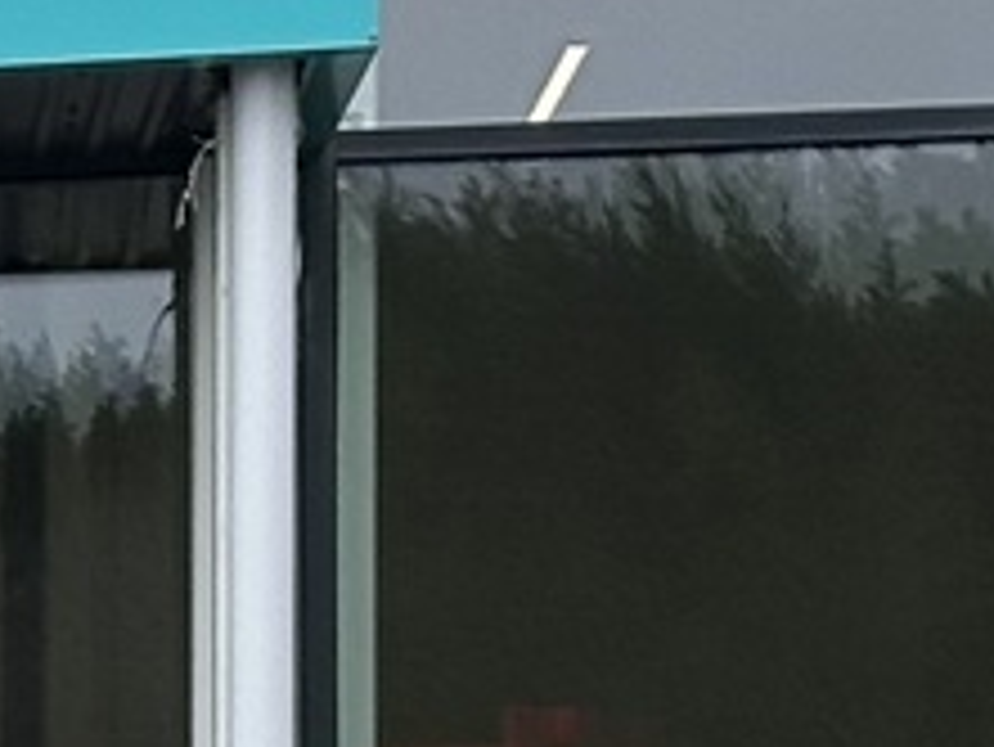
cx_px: -1997
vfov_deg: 4.7
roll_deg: +1.0
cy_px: 1400
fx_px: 8993
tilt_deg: +0.6
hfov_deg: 5.9
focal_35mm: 313
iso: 64
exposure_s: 1/3058
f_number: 1.78
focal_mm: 6.86
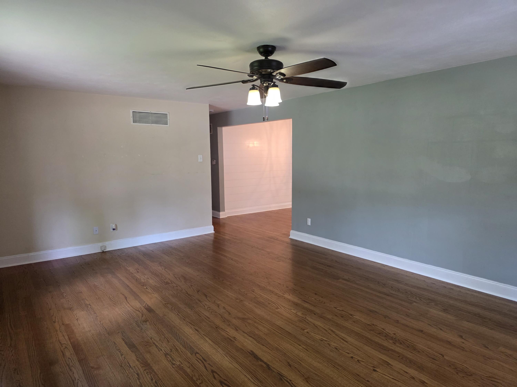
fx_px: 344
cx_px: 258
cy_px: 194
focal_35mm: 23
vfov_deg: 58.9
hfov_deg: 73.9
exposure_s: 1/120
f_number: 1.7
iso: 320
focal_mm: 6.3
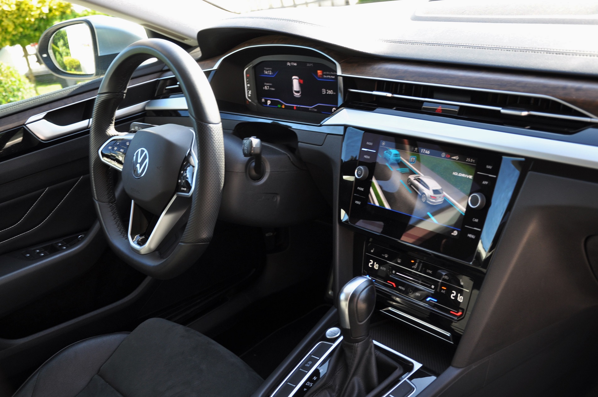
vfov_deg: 31.8
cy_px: 198
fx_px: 697
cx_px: 299
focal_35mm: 42
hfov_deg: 46.5
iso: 250
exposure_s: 1/80
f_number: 4.5
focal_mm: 28
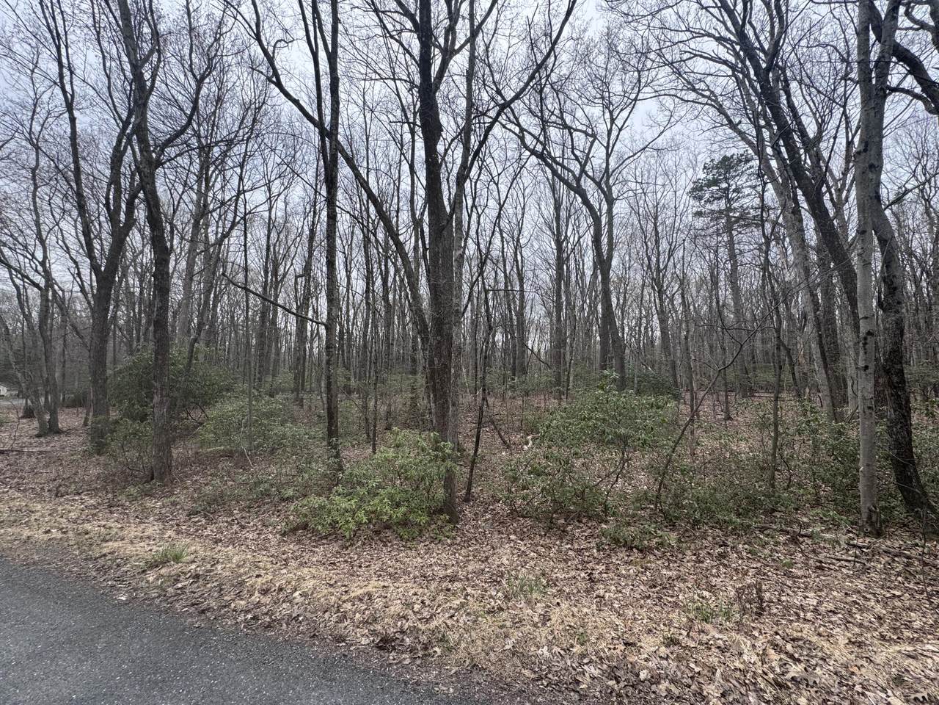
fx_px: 380
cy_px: 352
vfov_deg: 85.7
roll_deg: -1.9
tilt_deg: +3.1
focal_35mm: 14
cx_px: 470
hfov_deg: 102.1
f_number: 2.2
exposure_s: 1/734
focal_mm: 2.22
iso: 40
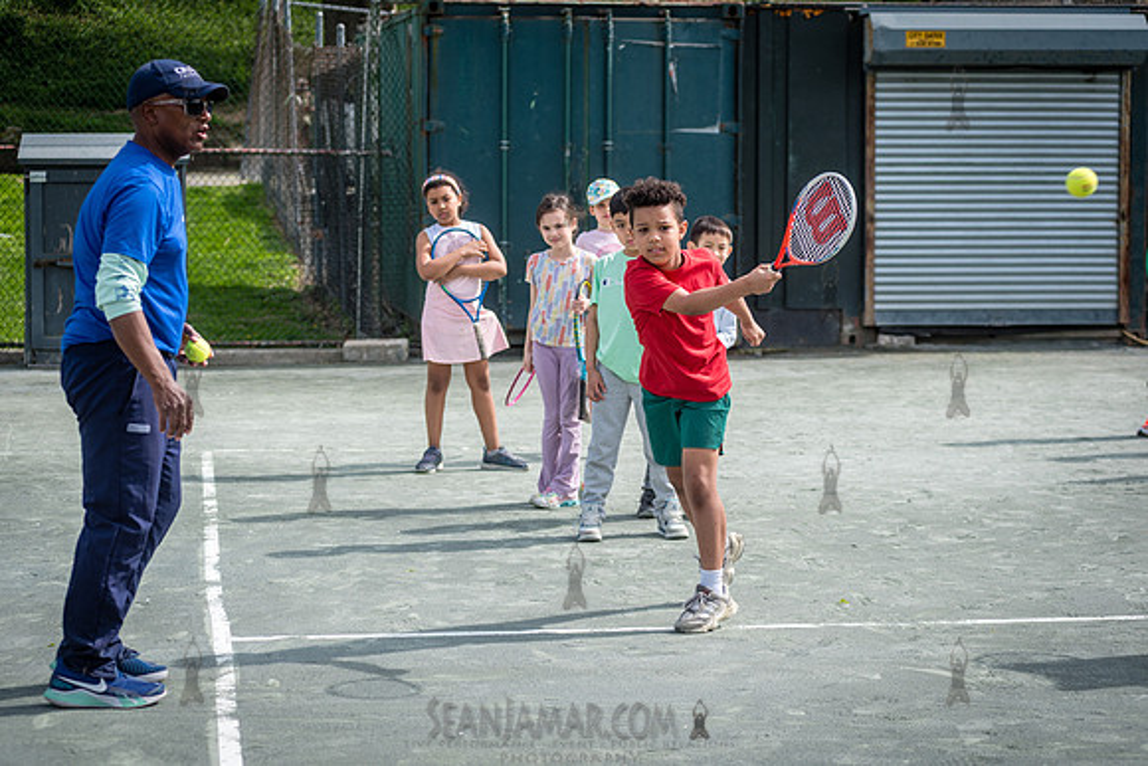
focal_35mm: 80
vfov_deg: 17.1
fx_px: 2552
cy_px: 383
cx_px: 574
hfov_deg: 25.4
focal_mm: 80
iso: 100
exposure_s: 1/800
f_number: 4
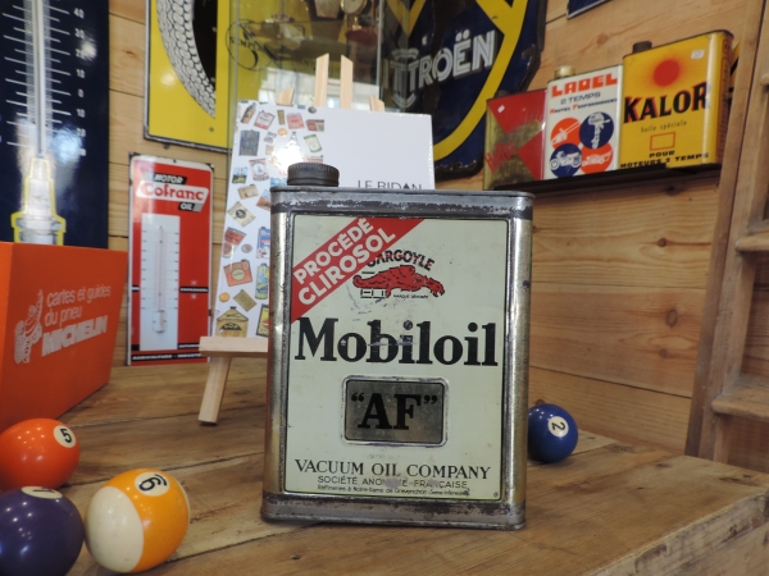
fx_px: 533
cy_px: 288
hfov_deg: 71.6
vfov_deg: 56.8
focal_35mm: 24
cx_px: 384
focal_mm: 4.3
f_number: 3
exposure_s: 1/30
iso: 200
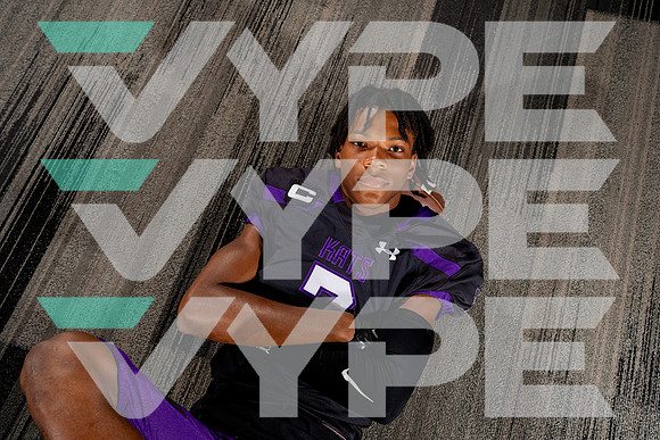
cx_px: 330
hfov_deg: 53.1
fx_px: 660
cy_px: 220
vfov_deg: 36.9
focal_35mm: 36
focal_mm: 36
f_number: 5.6
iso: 100
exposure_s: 1/250
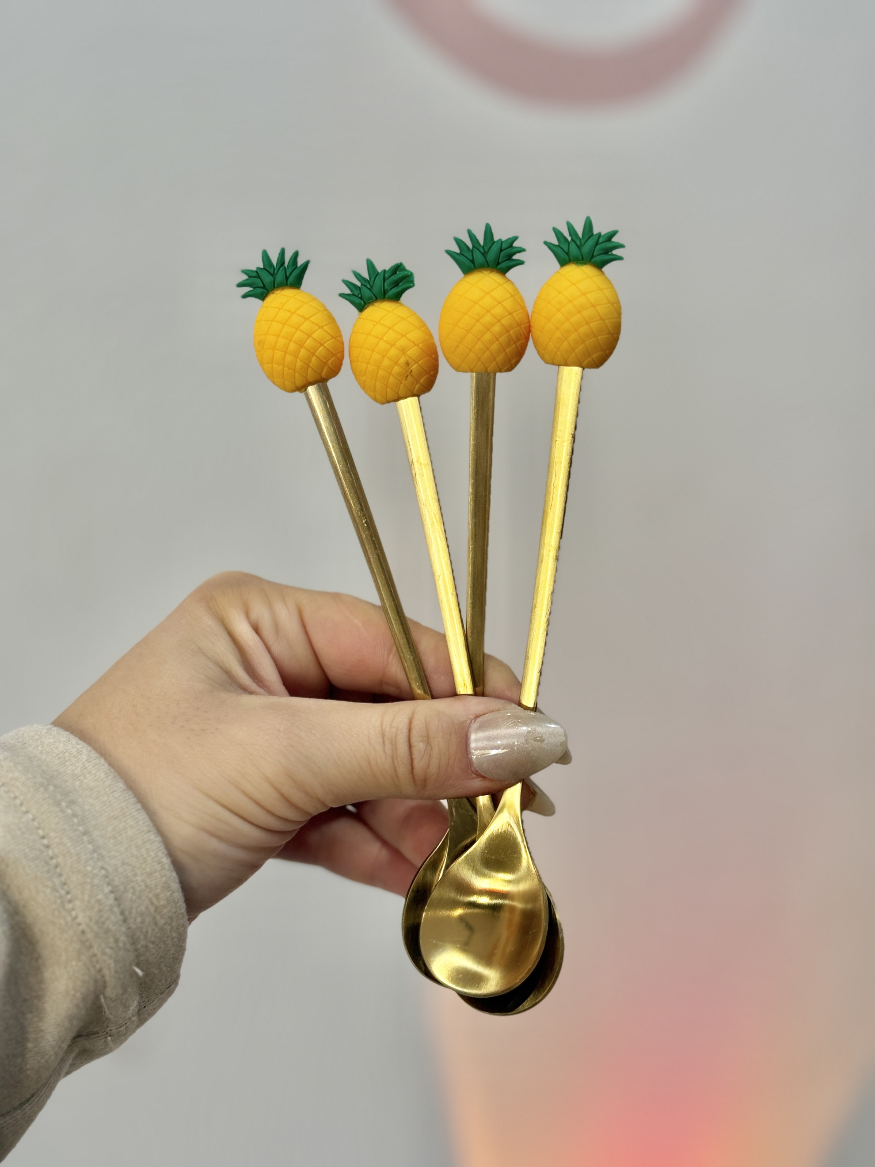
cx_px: 438
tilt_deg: -14.0
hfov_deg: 30.3
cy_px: 584
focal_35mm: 48
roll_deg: +2.2
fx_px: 1618
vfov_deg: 39.7
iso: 64
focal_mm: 6.76
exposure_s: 1/121
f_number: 1.78
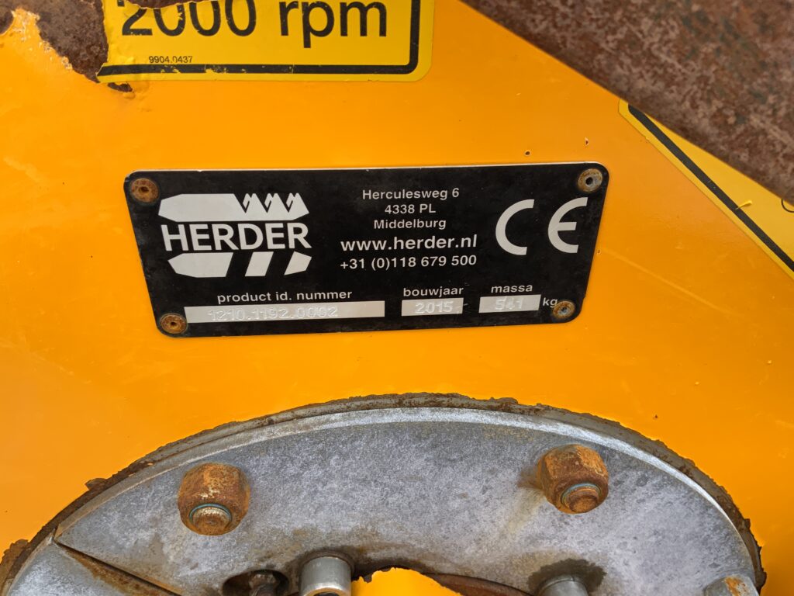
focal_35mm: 29
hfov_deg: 61.7
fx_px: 665
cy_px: 298
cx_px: 397
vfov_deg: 48.2
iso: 16
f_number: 1.8
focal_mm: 3
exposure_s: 1/327
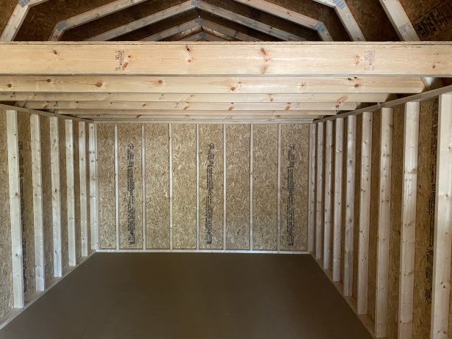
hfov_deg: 65.3
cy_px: 172
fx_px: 353
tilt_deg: -5.0
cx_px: 218
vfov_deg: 51.4
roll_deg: +0.6
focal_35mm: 27
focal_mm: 4.25
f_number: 1.8
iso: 400
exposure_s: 1/60
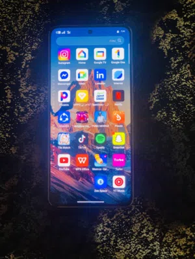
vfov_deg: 36.8
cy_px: 130
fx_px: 391
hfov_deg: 28.0
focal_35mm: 52
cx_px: 98
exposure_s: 1/50
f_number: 2.4
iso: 200
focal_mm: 6
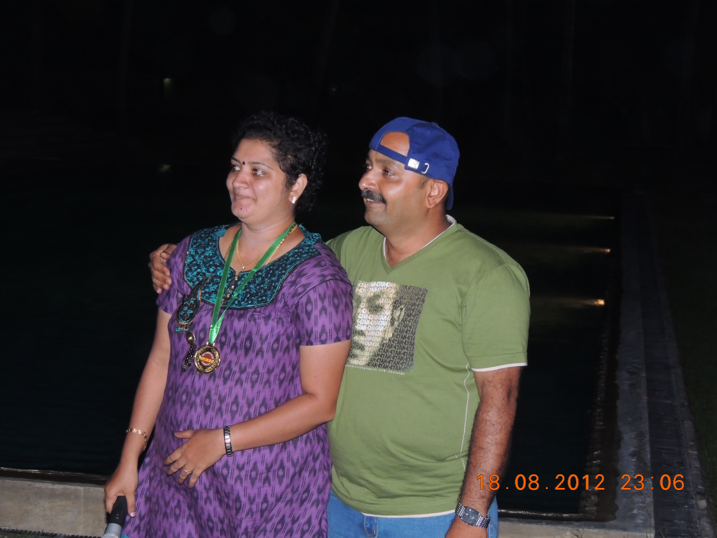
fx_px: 1553
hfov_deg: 26.0
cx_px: 358
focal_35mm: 75
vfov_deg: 19.6
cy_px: 269
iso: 500
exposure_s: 1/60
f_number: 3.9
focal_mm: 13.3
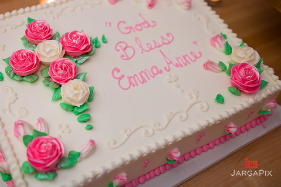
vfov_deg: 29.2
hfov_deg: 42.6
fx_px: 359
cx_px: 117
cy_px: 76
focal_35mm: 46
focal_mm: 38
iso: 640
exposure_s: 1/200
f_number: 3.2
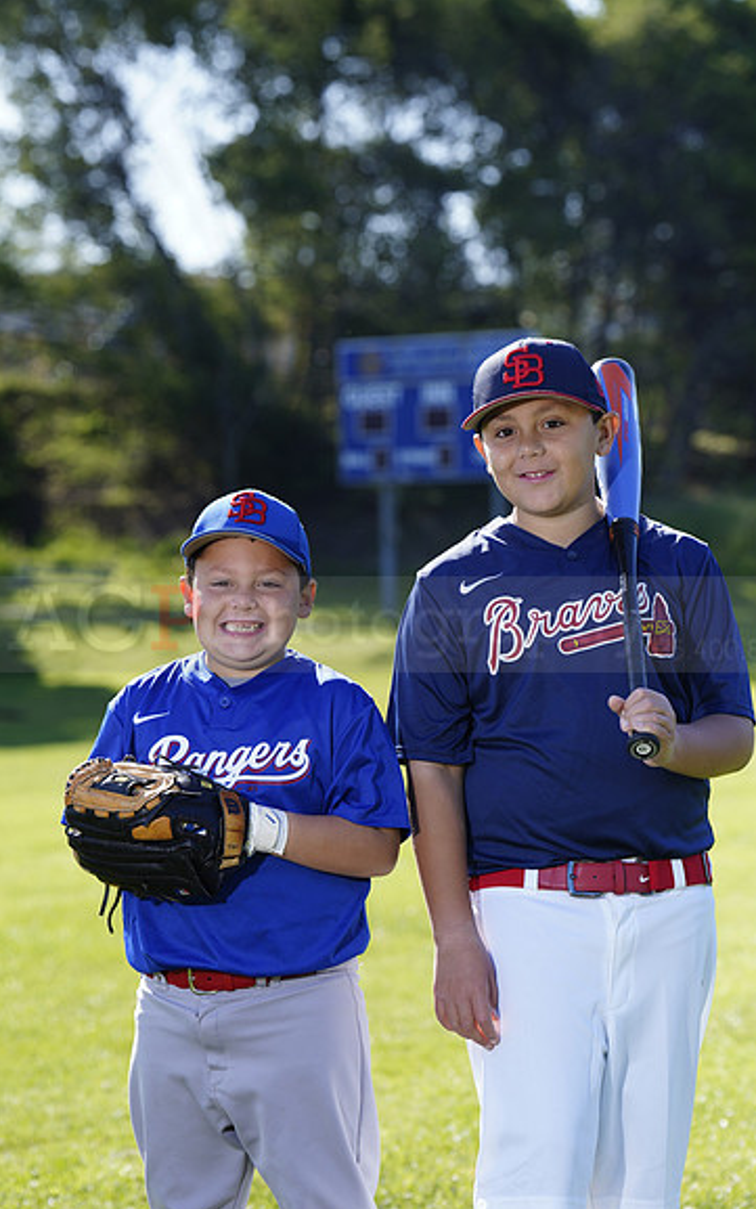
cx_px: 372
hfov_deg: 10.3
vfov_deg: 16.4
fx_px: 4183
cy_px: 606
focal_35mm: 127
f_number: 5
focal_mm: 124
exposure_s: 1/250
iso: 100
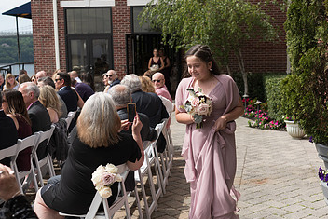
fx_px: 510
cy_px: 128
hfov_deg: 35.5
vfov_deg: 24.2
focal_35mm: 56
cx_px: 197
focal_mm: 34
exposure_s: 1/1000
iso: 64
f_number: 2.8
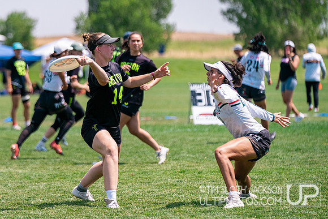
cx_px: 87
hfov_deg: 8.5
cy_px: 111
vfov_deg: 5.7
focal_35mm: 243
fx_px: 2212
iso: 500
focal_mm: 159
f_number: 3.2
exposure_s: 1/8000
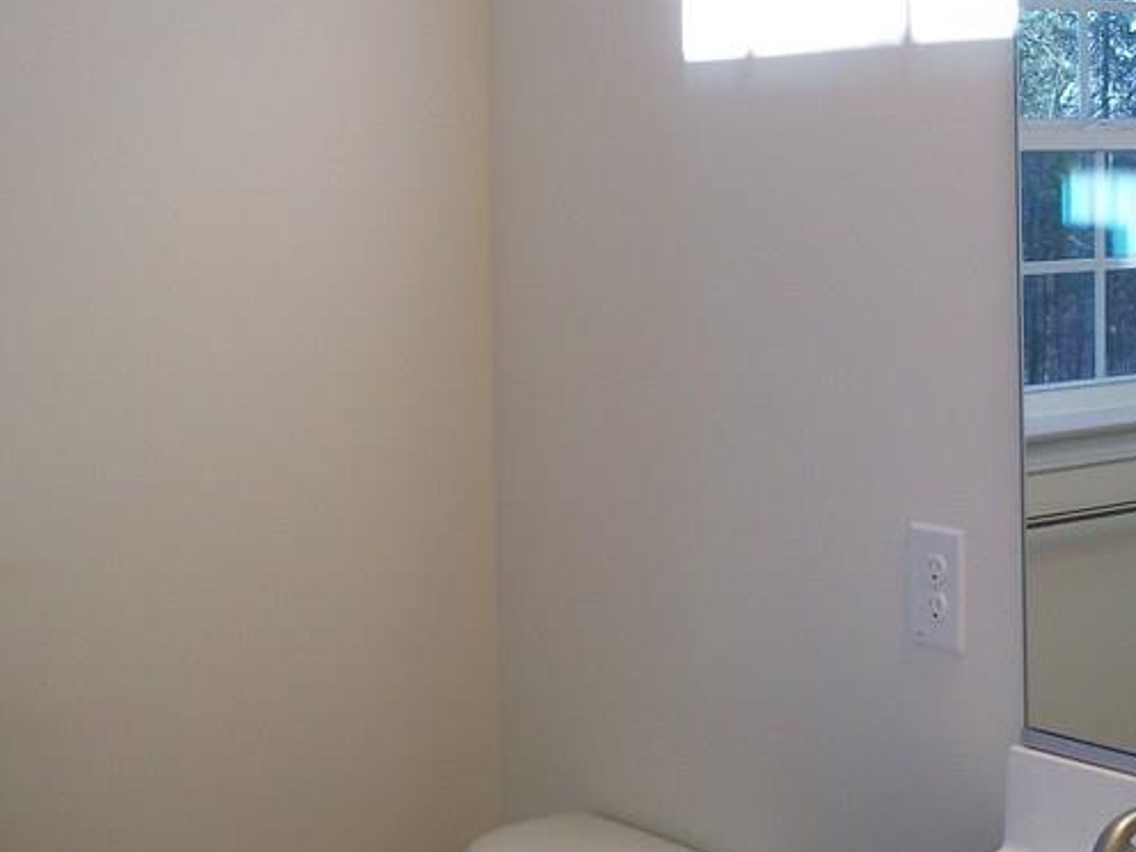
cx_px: 914
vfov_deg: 21.8
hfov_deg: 28.7
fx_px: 2166
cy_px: 115
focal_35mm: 66
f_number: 2.9
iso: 80
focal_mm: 5.7
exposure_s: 1/60
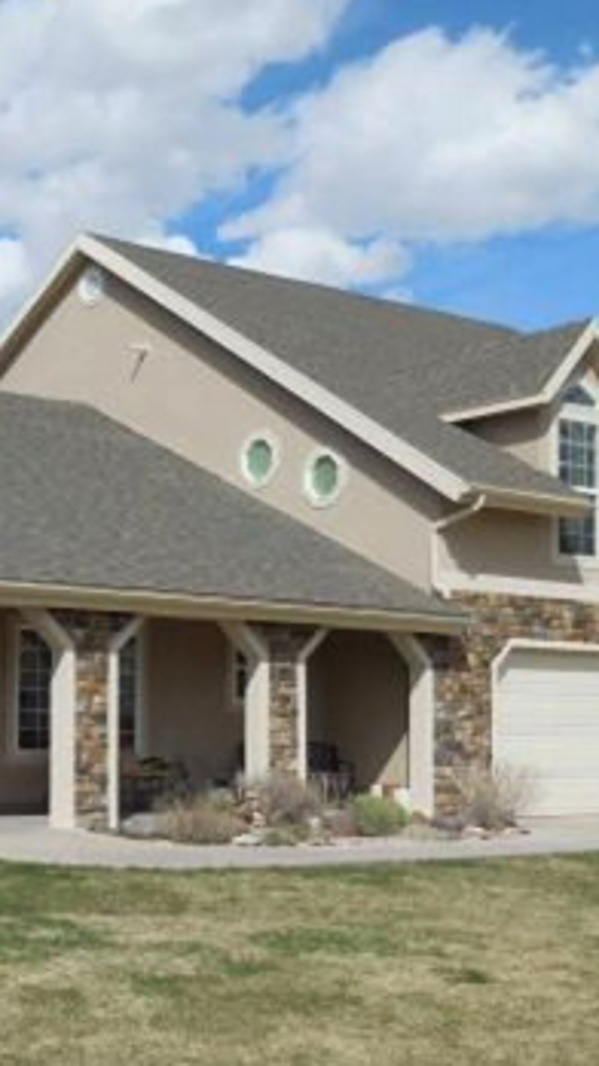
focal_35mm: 50
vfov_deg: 41.2
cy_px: 632
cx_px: -52
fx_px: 1414
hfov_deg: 22.6
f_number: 6.6
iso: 125
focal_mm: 4.5
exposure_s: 1/640
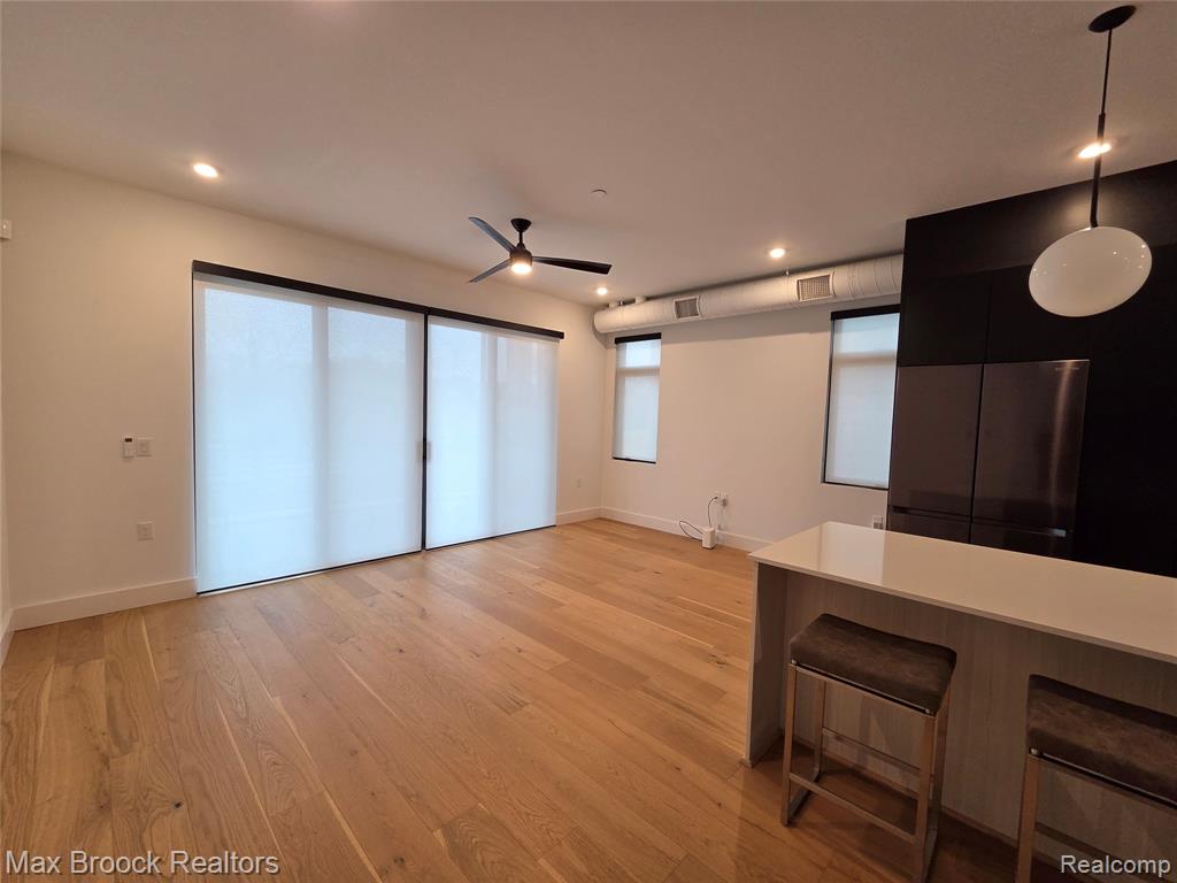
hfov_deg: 106.2
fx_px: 442
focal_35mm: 13
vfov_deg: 89.9
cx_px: 588
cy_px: 442
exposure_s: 1/120
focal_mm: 2.2
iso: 200
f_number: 2.2
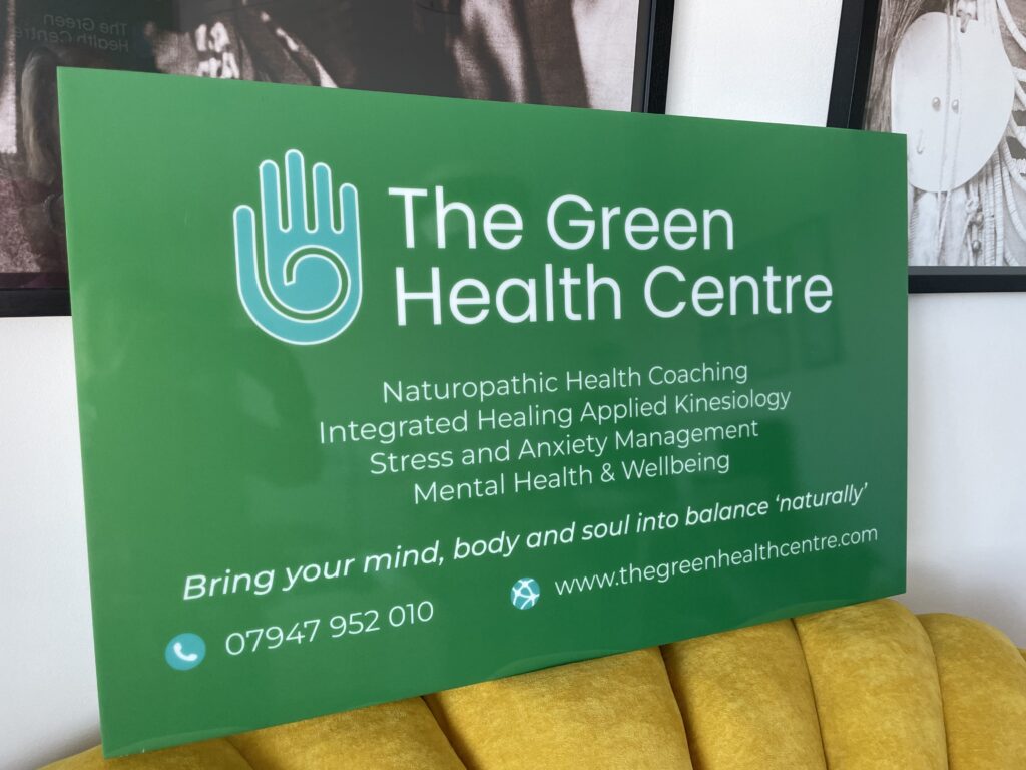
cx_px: 513
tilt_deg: -13.5
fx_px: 771
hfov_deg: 67.3
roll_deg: -2.3
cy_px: 385
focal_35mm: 26
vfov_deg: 53.1
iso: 125
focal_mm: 4.2
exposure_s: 1/110
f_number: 1.6
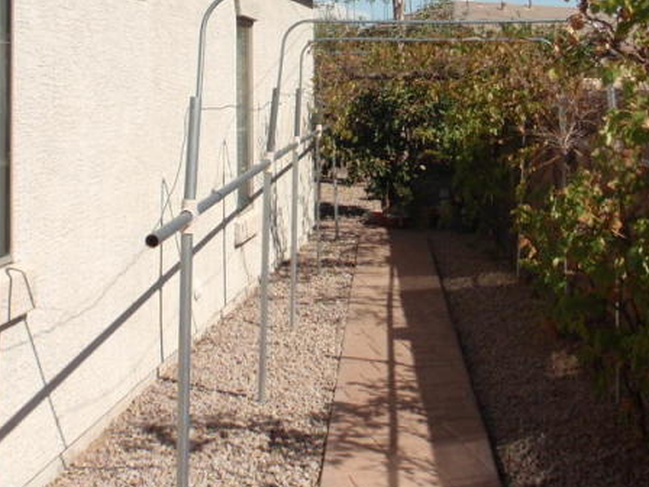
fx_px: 1200
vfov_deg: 22.3
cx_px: 404
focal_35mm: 64
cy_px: 32
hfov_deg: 30.1
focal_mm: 5
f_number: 8
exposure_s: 1/160
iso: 64
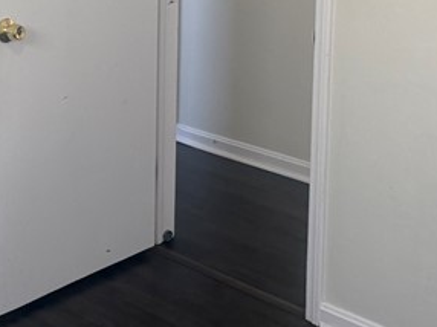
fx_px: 1085
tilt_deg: -10.0
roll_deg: -1.3
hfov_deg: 22.8
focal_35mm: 86
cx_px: 215
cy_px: 9
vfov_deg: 16.8
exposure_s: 1/120
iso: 200
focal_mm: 6.76
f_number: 1.78
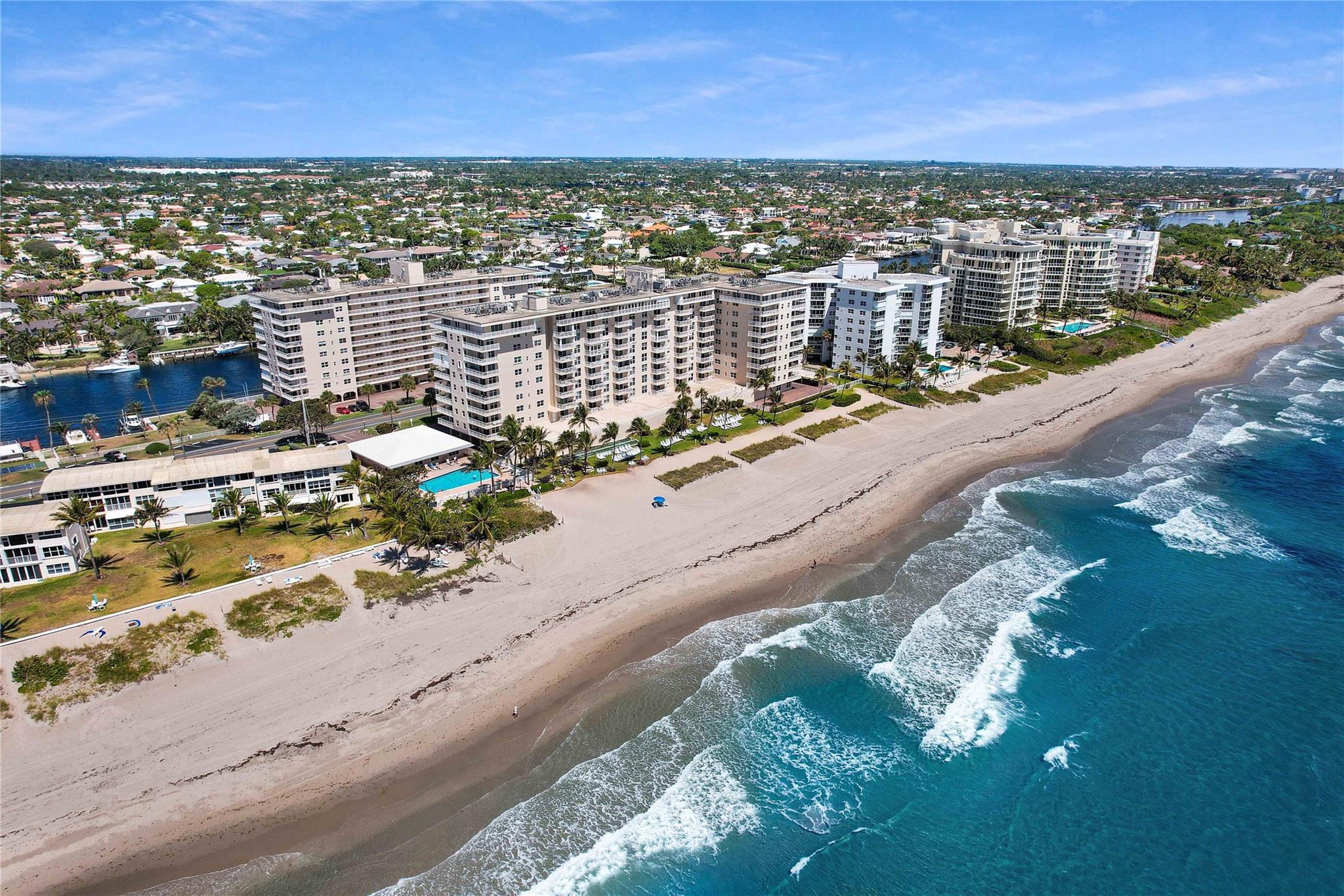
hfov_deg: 78.6
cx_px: 672
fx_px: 821
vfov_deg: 57.2
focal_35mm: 22
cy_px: 448
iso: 100
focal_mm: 8.38
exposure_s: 1/800
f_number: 2.8
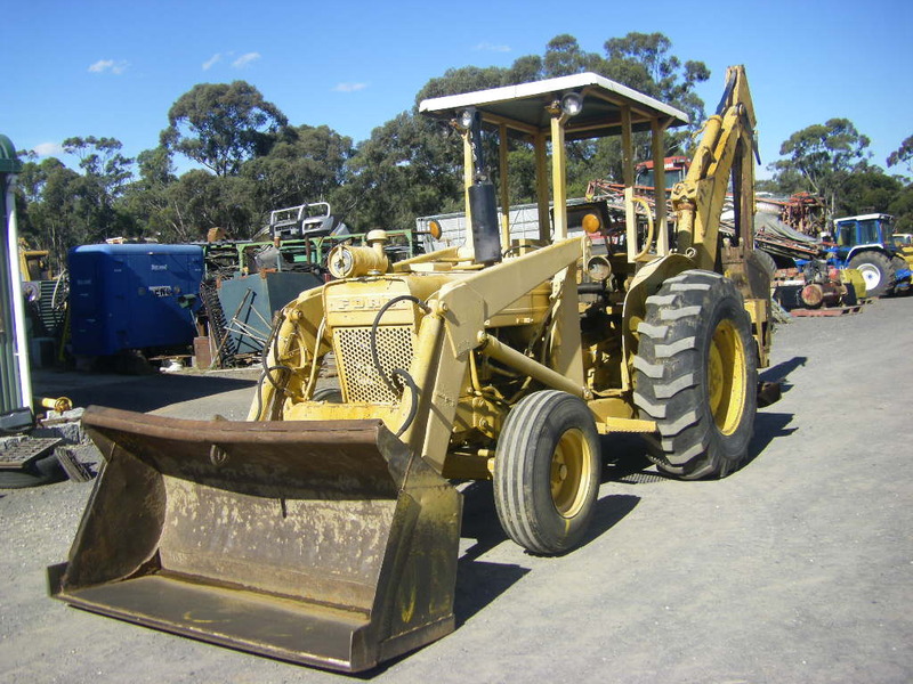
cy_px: 342
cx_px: 456
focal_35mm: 38
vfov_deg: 37.7
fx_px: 1002
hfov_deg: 49.0
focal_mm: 6.3
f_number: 7
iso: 64
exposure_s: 1/160
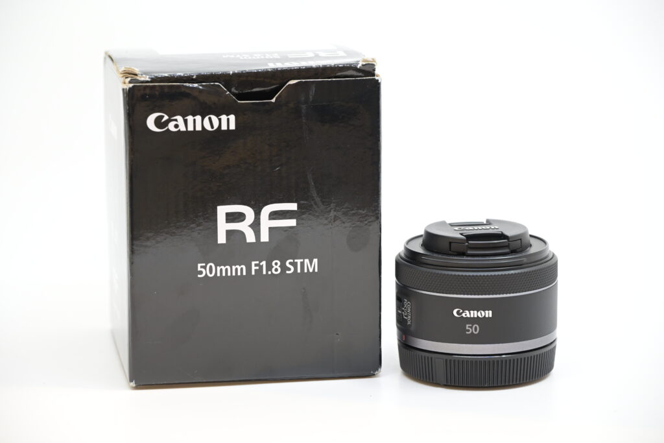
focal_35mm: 110
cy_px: 222
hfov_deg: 18.6
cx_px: 332
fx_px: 2029
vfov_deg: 12.5
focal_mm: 110
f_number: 6.3
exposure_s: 1/250
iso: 1600
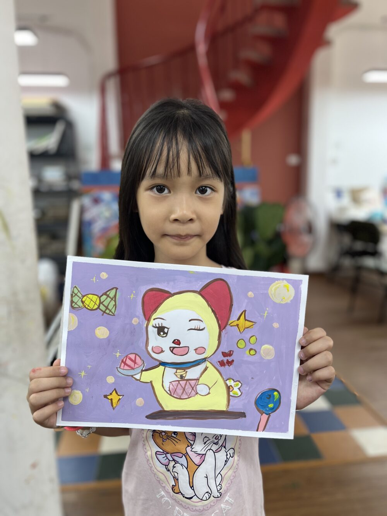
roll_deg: +2.8
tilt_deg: -10.3
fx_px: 388
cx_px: 194
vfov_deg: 67.3
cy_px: 258
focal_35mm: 26
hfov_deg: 53.1
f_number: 1.6
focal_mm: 5.1
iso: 64
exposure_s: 1/100
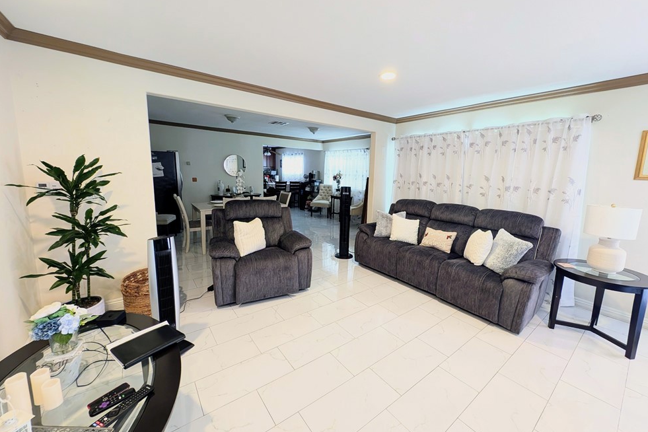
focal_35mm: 13
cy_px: 207
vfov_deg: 85.4
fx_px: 234
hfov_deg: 108.3
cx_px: 334
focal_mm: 2.23
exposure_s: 1/60
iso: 101
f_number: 1.95
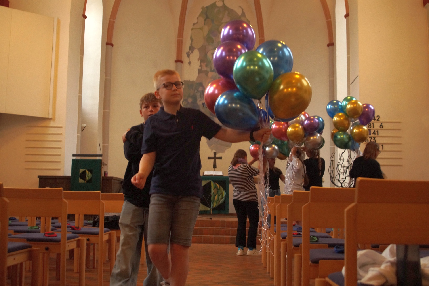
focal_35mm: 42
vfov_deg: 31.9
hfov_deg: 46.4
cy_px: 143
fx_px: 500
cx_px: 214
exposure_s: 1/60
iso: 1000
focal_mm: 28
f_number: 4
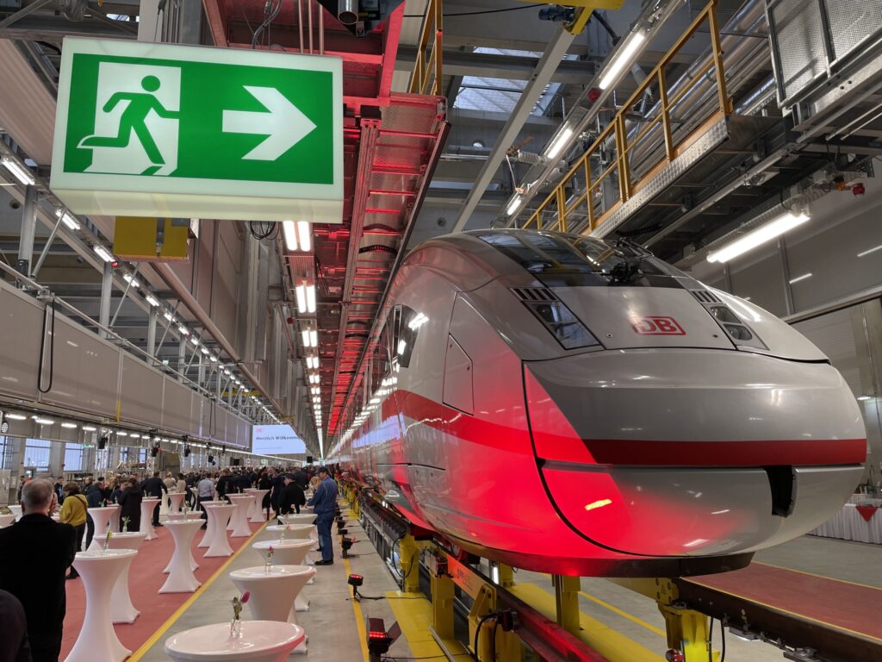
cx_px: 441
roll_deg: +1.6
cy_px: 331
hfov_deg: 67.3
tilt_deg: +10.8
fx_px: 662
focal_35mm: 26
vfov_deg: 53.1
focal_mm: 4.2
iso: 100
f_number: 1.6
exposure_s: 1/113
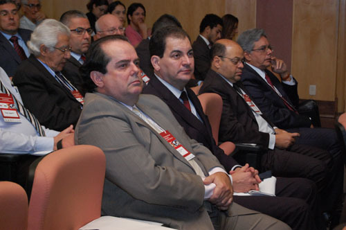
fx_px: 792
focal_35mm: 82
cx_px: 173
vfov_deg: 16.5
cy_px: 115
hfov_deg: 24.6
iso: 1600
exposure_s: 1/60
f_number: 5.6
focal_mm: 55
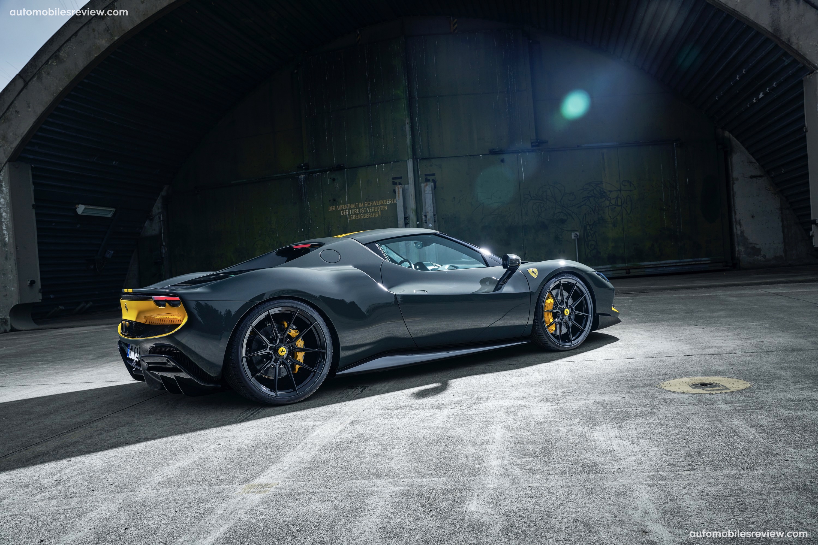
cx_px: 409
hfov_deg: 58.9
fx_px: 725
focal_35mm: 32
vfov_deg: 41.2
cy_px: 272
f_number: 6.3
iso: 160
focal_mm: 31.9
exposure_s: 1/200
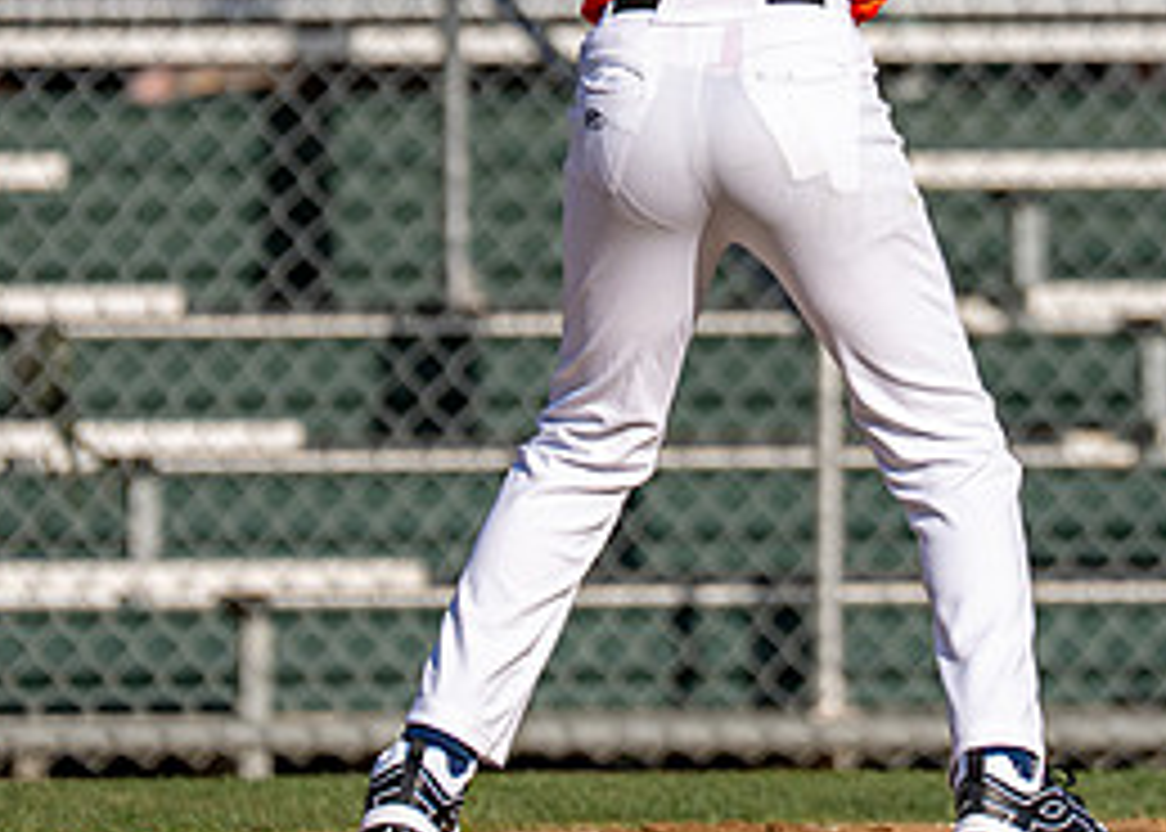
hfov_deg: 2.6
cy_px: 1
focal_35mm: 785
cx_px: 814
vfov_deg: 1.8
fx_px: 25996
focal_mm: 200
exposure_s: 1/2500
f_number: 2.8
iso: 100
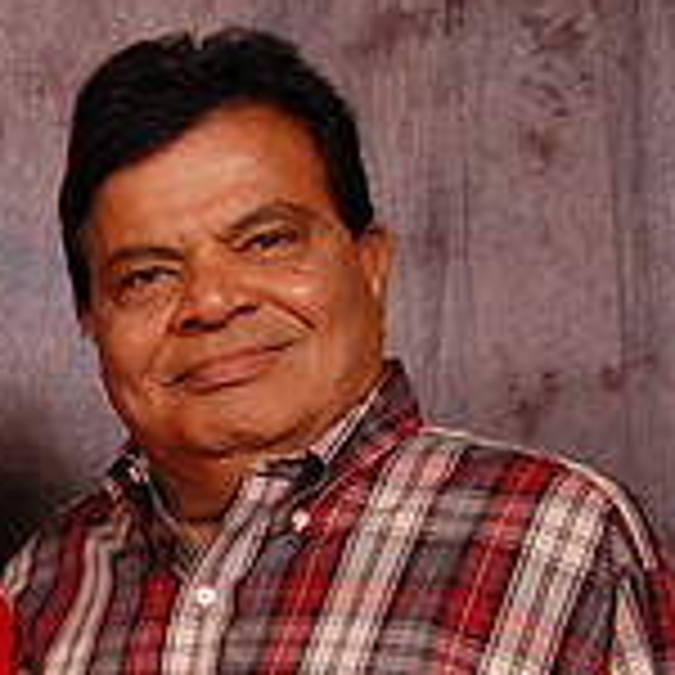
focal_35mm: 167
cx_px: -454
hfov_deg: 10.0
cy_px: 558
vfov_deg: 10.4
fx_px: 3684
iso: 400
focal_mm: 34
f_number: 5.6
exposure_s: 1/200
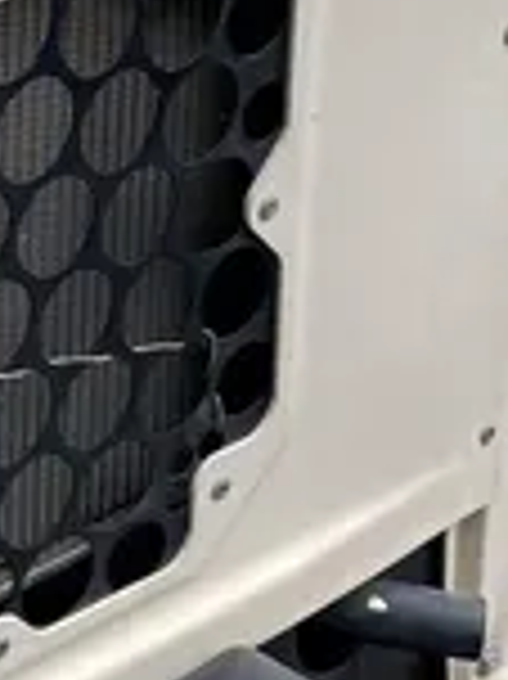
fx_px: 2469
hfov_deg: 11.0
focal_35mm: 126
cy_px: 281
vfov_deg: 15.6
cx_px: -414
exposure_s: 1/868
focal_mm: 4.2
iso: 50
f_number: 1.6
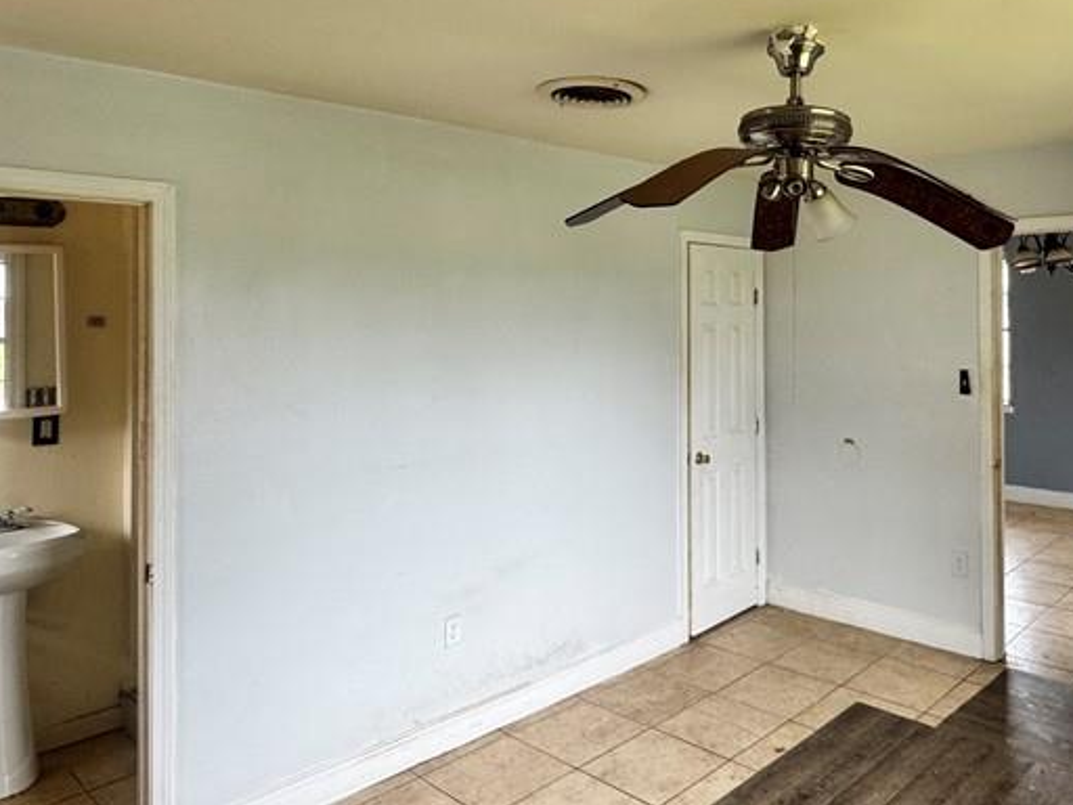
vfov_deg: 49.3
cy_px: 304
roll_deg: +0.4
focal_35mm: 28
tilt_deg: -1.1
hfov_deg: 62.1
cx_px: 700
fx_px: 868
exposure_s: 1/99
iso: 80
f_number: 2.2
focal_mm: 2.22
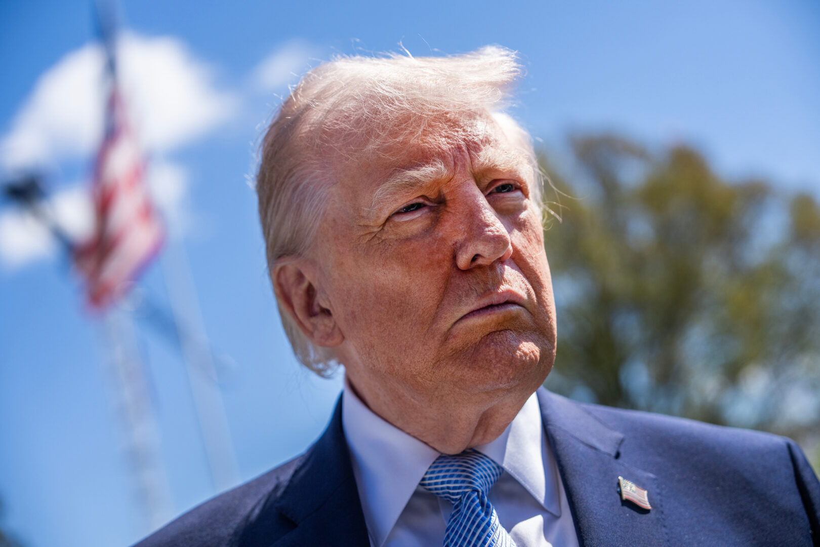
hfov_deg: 36.2
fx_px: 1253
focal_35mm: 55
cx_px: 410
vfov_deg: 24.6
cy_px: 274
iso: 320
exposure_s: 1/5000
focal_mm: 55
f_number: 2.8
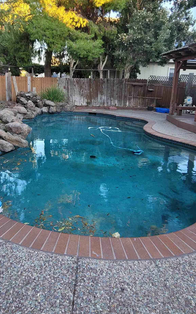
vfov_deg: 76.4
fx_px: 197
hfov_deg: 52.1
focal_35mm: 23
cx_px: 67
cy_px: 127
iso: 64
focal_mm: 2.2
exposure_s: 1/50
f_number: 2.2
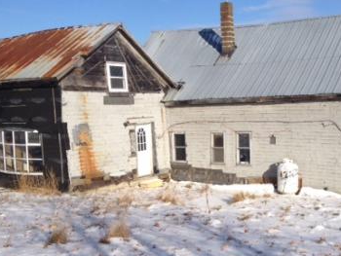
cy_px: 165
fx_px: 572
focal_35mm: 58
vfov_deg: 25.2
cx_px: 246
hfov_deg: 32.7
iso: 50
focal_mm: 4.28
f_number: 2.4
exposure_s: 1/2762
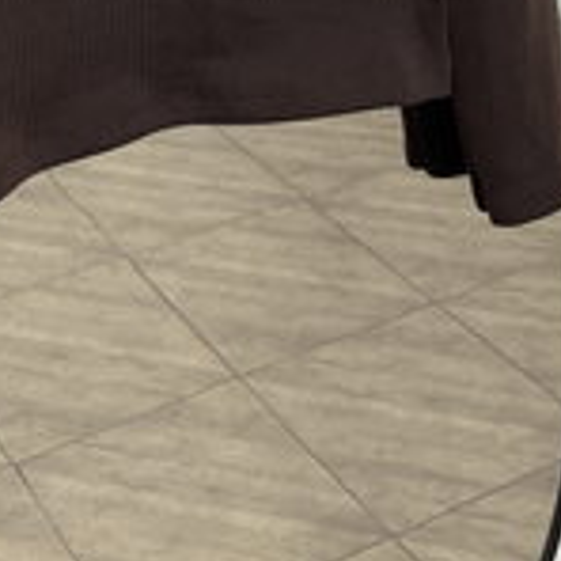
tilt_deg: -9.6
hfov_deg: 20.6
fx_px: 1522
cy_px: -381
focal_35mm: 83
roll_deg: +3.7
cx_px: 99
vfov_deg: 17.7
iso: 125
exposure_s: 1/100
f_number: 1.6
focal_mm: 5.1
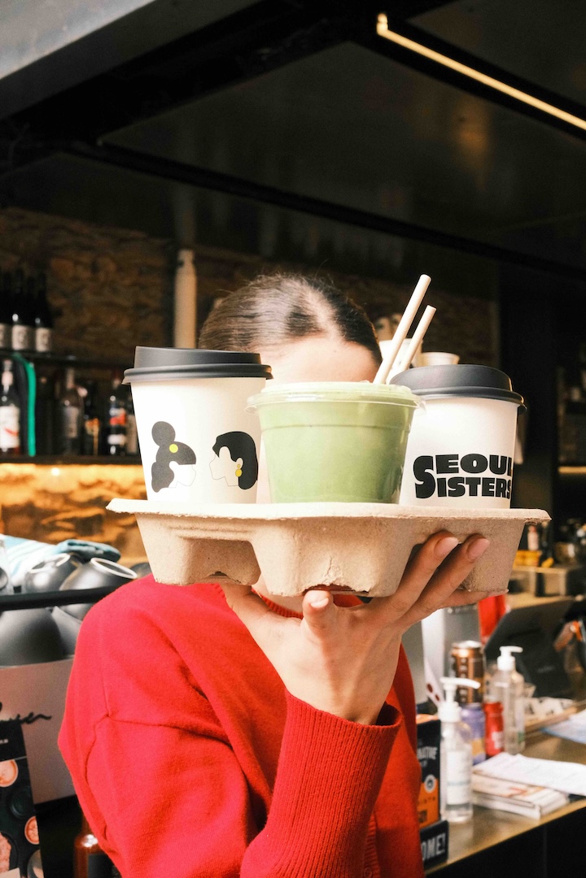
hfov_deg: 32.6
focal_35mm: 41
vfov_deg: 47.4
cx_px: 293
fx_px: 1001
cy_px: 439
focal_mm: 27
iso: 6400
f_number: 8
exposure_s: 1/100
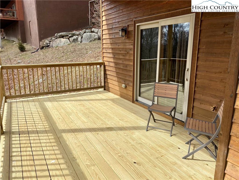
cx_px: 120
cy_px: 90
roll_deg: +0.2
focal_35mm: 26
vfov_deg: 53.1
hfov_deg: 67.3
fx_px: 180
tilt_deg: -14.6
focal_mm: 4.25
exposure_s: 1/2222
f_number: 1.8
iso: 32
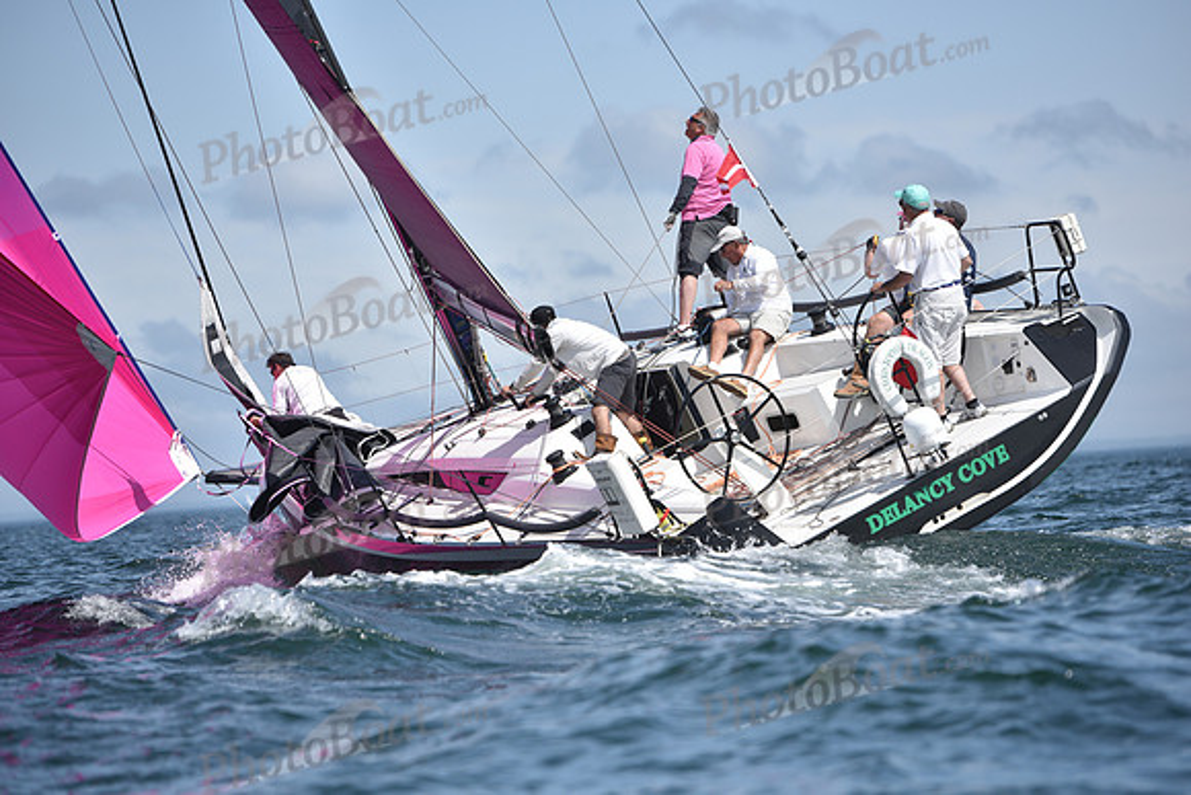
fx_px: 5791
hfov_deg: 11.7
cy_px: 398
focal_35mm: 175
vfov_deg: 7.9
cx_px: 596
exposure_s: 1/3200
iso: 200
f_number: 4
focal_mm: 175
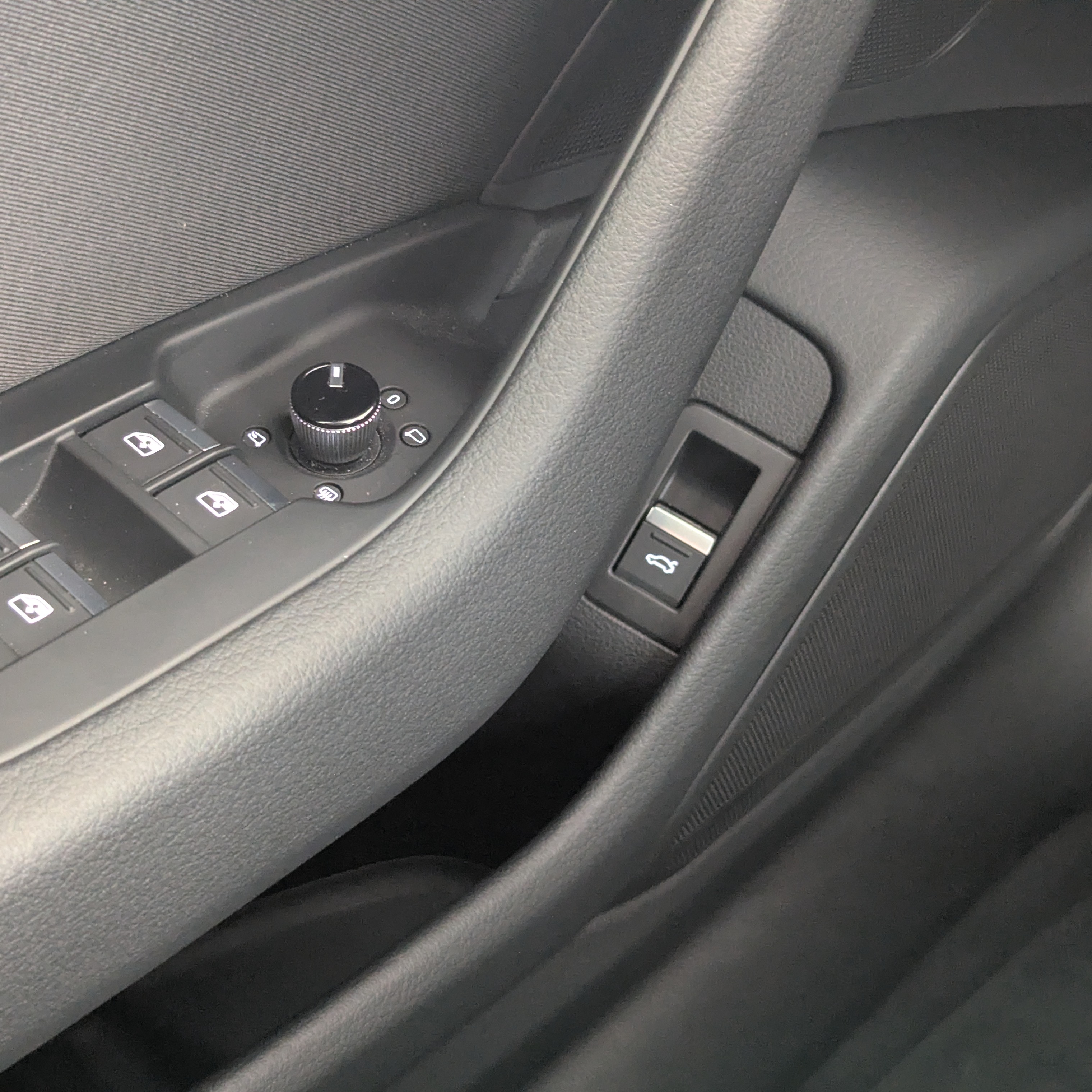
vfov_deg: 30.0
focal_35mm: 57
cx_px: 434
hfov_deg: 30.0
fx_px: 2034
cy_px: 551
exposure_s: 1/20.6
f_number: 1.85
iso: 845
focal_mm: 6.81
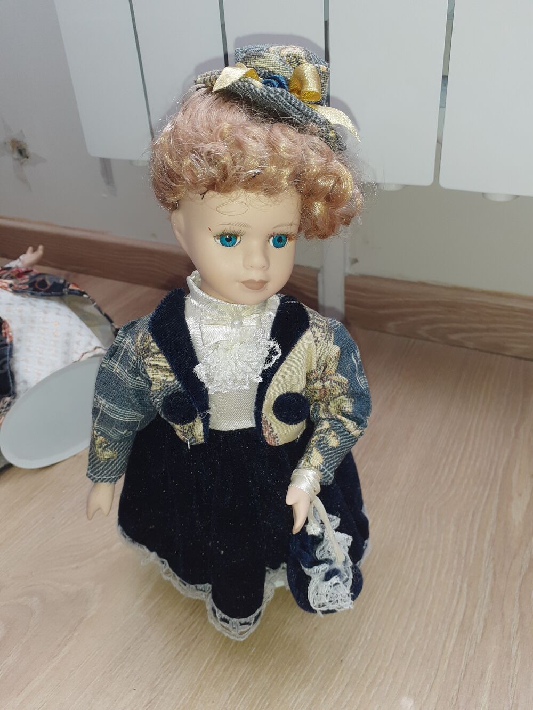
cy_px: 355
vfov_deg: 65.3
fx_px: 554
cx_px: 266
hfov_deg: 51.4
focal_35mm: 27
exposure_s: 1/100
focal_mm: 3.6
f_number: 1.9
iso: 64
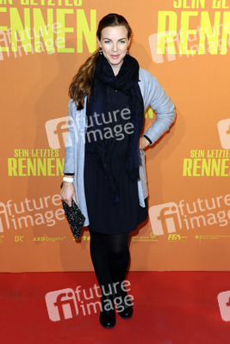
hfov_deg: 30.5
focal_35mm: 44
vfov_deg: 44.5
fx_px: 421
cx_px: 115
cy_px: 172
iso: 800
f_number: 5.6
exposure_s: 1/200
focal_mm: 44
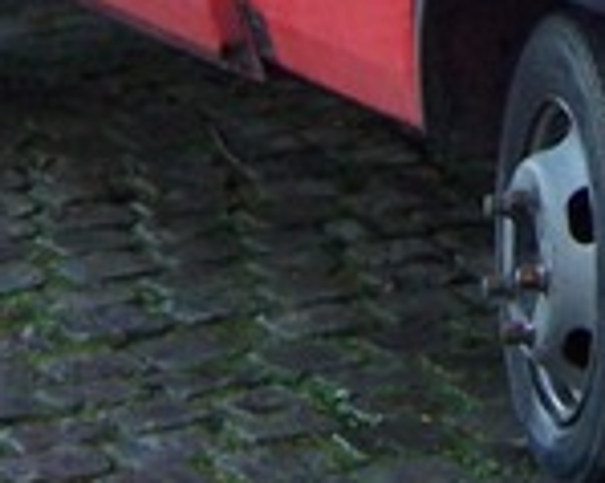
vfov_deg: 5.9
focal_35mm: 255
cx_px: 845
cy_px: -467
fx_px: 4563
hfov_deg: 7.5
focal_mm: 9
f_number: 3.6
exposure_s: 1/20
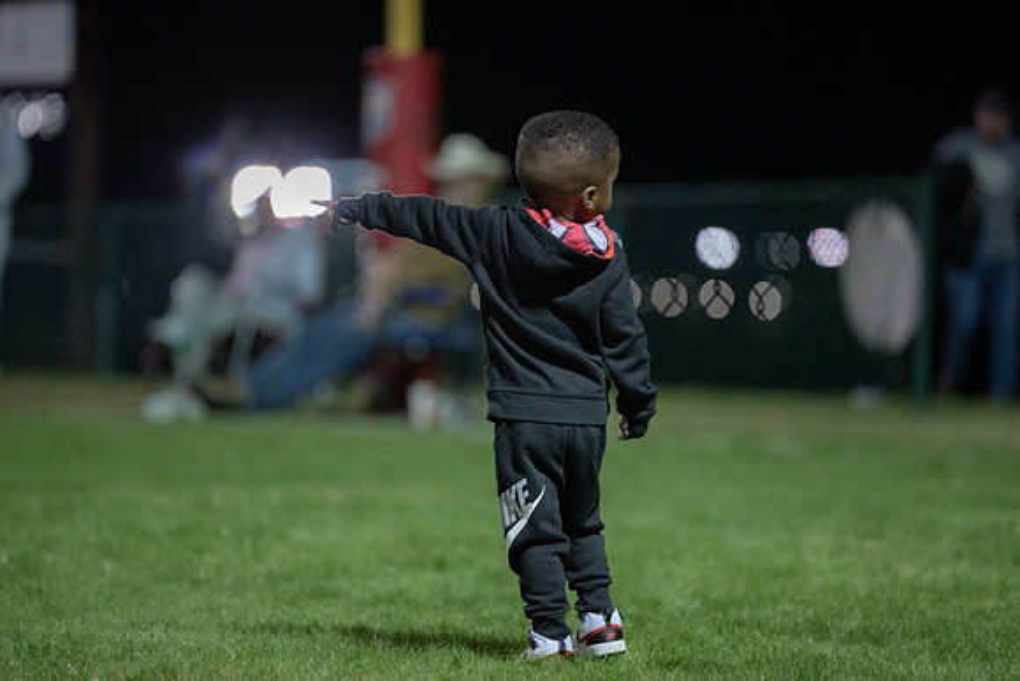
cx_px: 510
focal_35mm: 214
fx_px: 6050
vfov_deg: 6.4
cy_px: 340
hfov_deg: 9.6
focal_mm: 200
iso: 16000
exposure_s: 1/800
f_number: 2.8
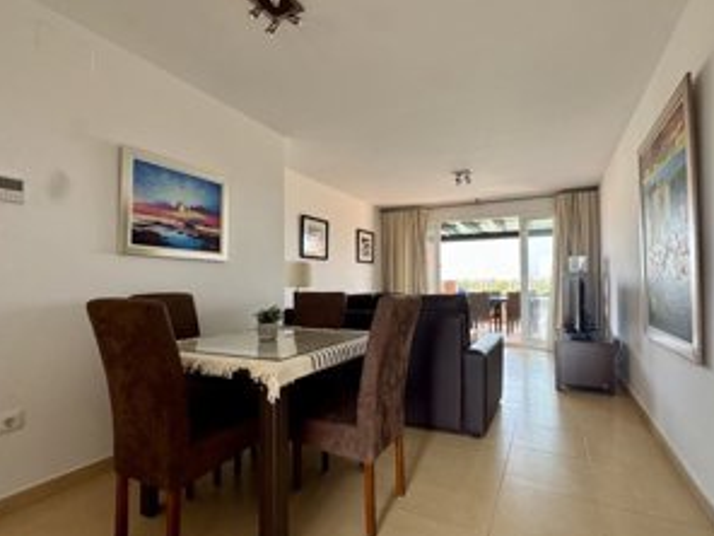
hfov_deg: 90.8
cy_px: 280
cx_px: 388
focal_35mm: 17
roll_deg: +0.3
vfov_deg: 74.7
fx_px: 351
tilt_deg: +0.5
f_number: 2.2
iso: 64
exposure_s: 1/100
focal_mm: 2.22
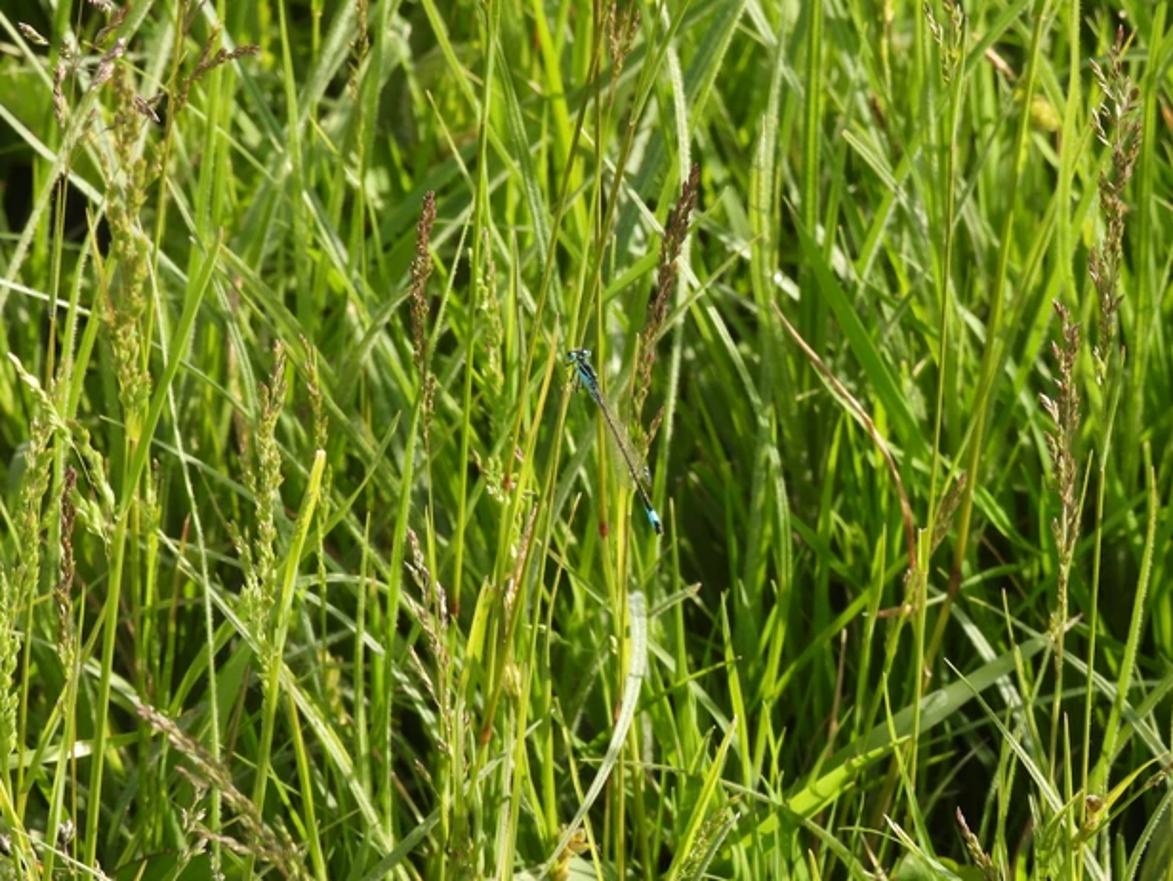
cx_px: 572
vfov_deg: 4.1
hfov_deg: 5.4
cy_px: 429
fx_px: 12342
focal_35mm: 364
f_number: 6.3
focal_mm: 62.5
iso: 100
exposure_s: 1/160
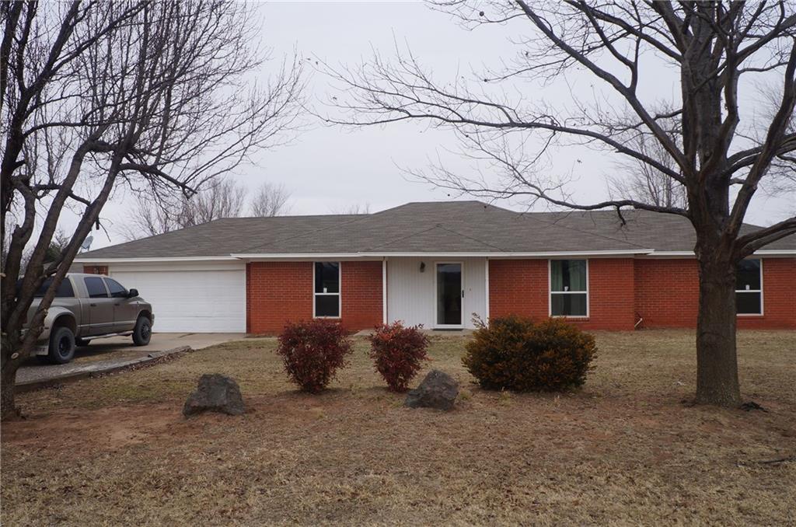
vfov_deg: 41.5
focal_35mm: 32
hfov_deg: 59.6
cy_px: 264
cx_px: 398
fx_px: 695
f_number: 13
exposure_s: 1/100
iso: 200
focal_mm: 21
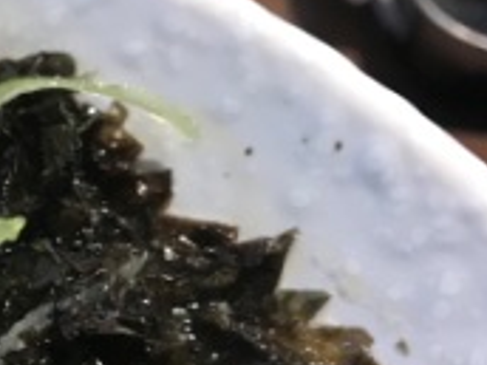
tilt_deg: -56.2
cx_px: -125
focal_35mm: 73
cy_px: 342
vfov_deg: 19.7
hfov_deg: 23.9
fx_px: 1027
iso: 25
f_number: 1.8
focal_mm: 3.99
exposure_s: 1/30
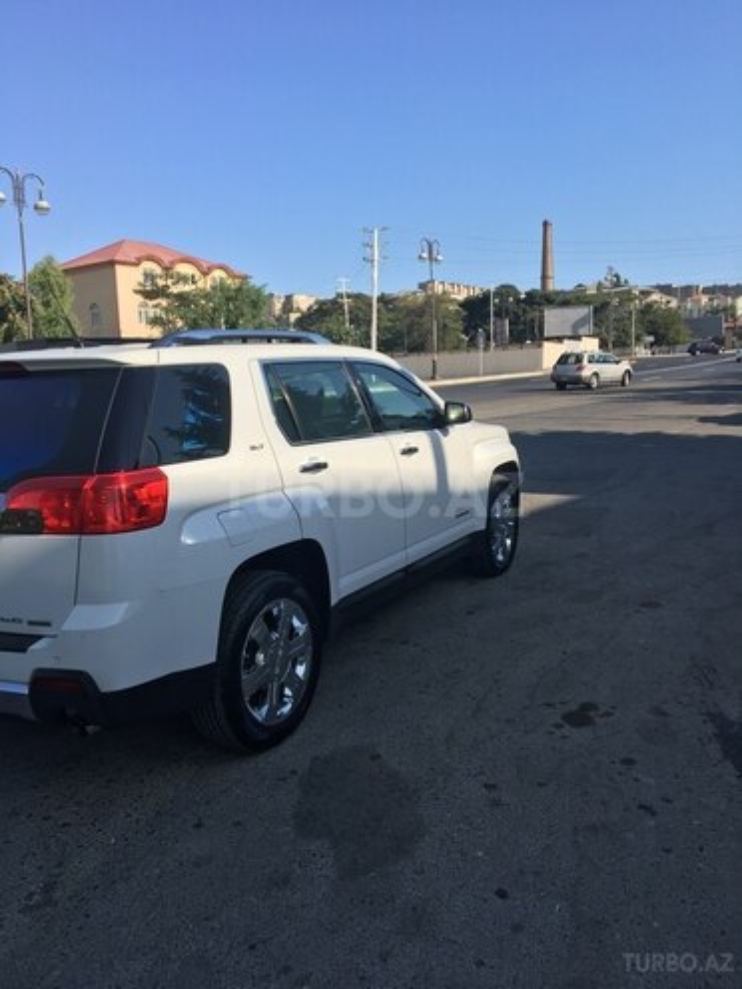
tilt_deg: -6.2
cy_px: 494
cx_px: 371
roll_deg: +1.5
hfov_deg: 48.2
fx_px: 829
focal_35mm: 29
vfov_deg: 61.7
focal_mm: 4.15
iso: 25
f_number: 2.2
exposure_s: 1/1131
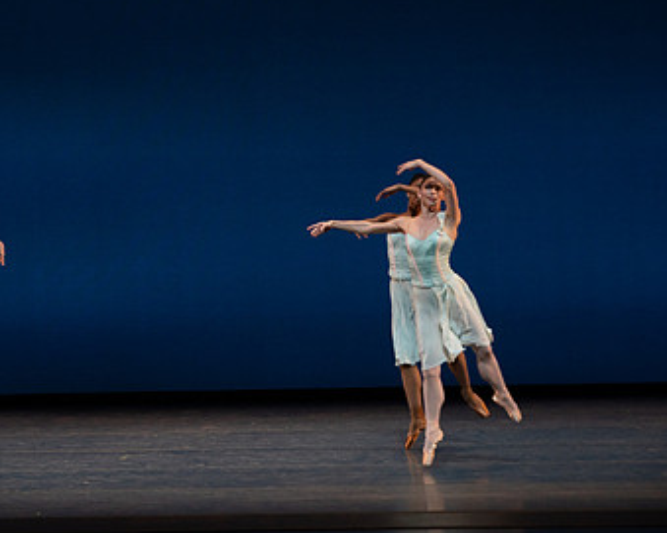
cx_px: 130
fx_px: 3927
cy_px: 211
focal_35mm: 199
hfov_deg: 9.7
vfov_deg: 7.8
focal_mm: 124
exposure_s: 1/500
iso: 3200
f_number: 8
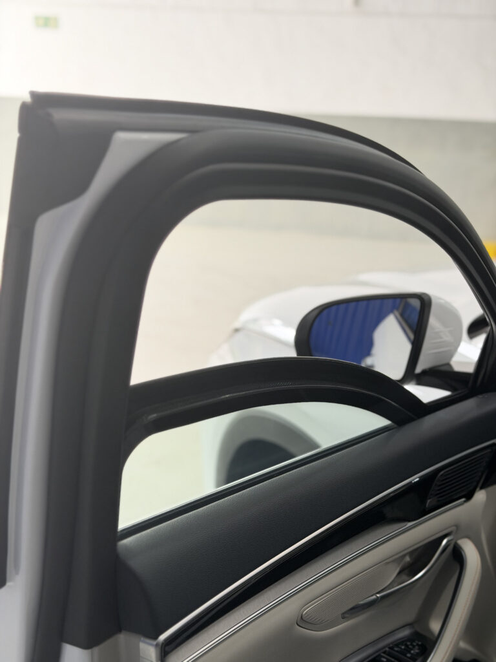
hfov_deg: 30.3
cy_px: 331
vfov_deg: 39.7
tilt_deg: -15.9
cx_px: 248
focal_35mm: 48
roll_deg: -2.3
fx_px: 917
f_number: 1.78
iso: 200
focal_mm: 6.76
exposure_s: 1/168
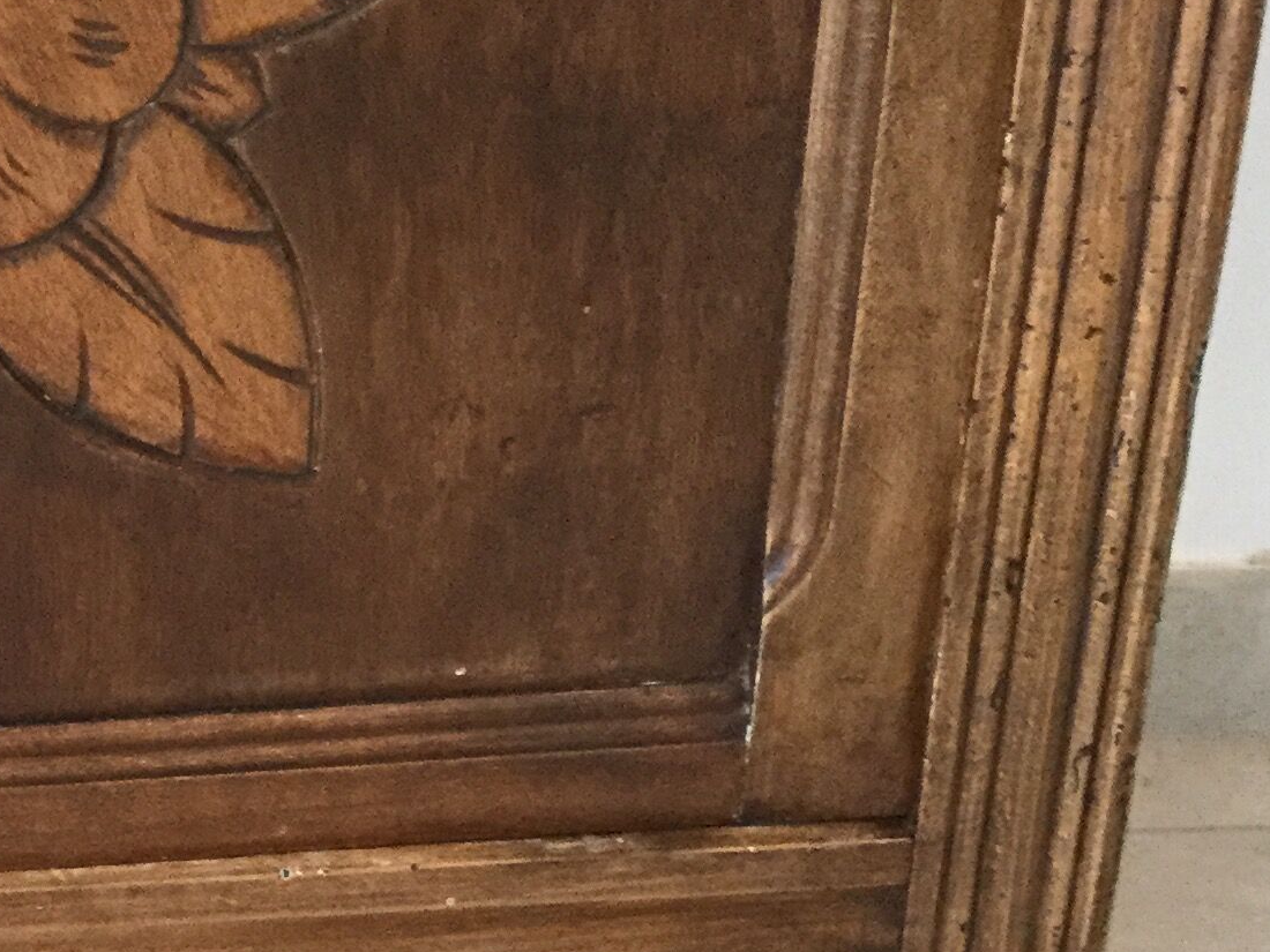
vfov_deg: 16.1
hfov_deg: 20.6
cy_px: 568
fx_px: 3375
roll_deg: -0.1
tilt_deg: -30.0
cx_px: -14
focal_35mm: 92
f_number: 2.4
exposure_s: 1/25
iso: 200
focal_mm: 3.3
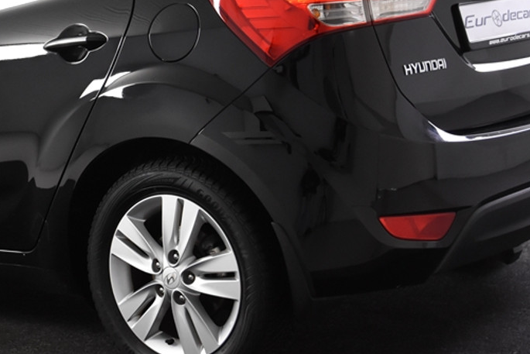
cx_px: 97
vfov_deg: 14.3
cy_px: 72
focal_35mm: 95
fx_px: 1399
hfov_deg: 21.2
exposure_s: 1/80
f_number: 4.5
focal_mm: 31
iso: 1600
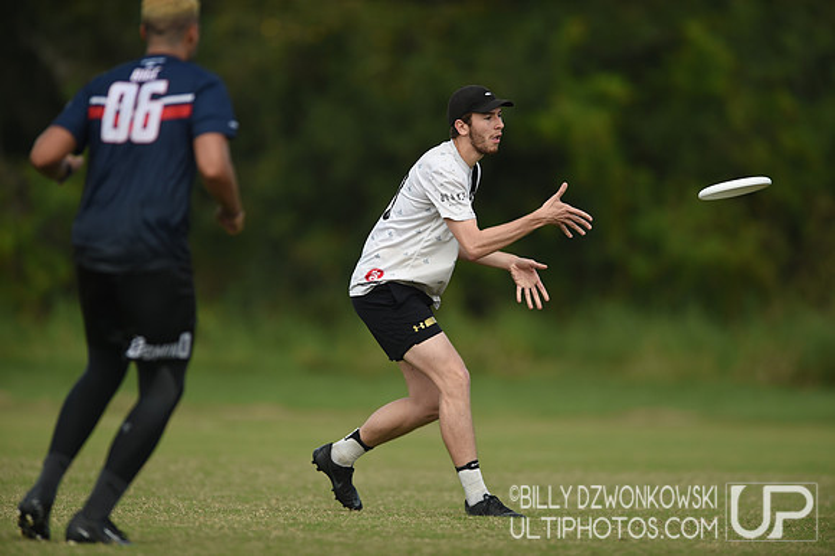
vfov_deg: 3.4
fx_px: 9272
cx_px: 418
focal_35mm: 400
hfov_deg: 5.2
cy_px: 278
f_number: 2.8
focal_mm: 400
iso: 160
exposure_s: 1/2500
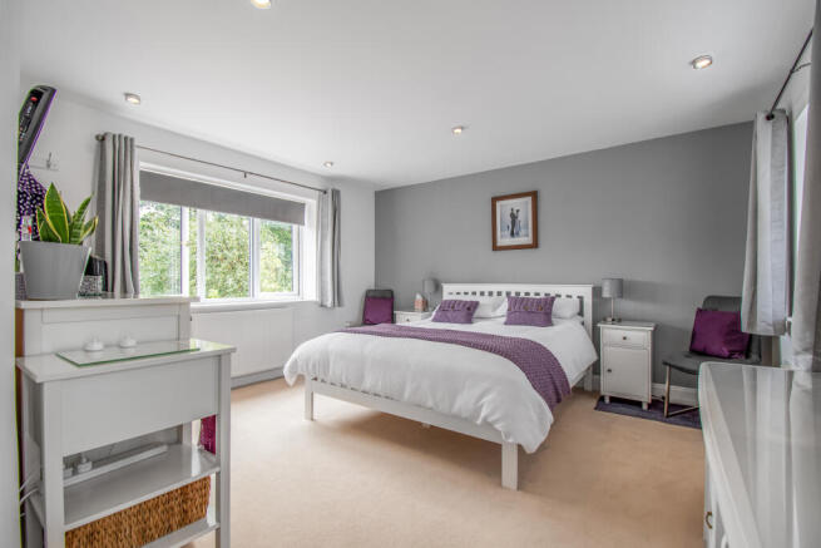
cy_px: 274
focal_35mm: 15
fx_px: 342
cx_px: 410
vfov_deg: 77.4
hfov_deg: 100.4
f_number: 8
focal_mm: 10
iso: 200
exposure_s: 1/13
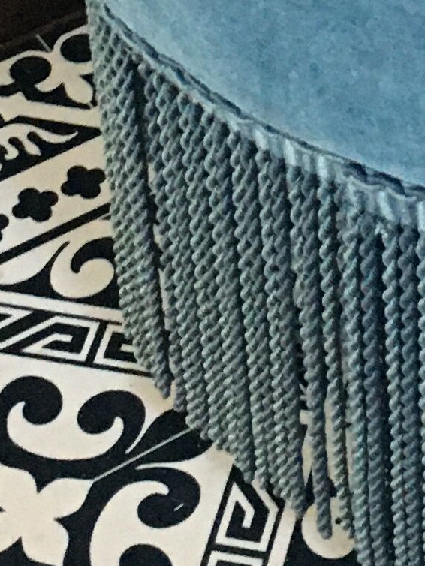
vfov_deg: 12.0
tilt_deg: -36.4
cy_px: -336
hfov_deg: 9.5
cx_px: 484
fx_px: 2536
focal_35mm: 155
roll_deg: -0.1
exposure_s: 1/17
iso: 200
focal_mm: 4.15
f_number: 2.2
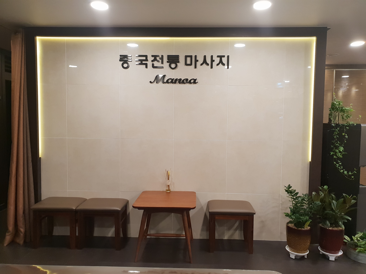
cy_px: 137
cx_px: 183
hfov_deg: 67.3
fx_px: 275
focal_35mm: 26
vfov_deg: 53.1
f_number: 2.4
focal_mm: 4.3
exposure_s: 1/60
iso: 320
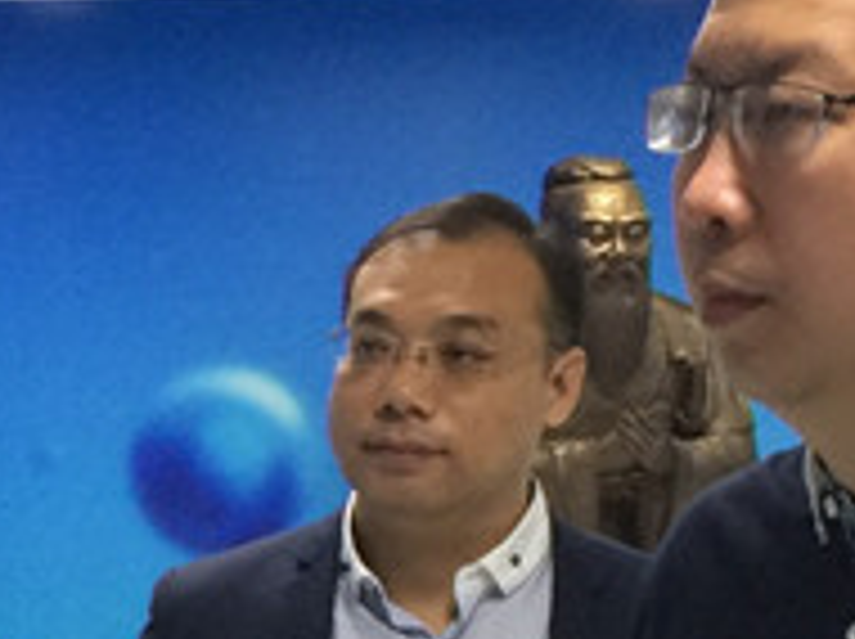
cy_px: 1024
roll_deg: +1.1
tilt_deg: -9.3
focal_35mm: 153
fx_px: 3774
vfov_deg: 9.4
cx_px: -405
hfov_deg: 12.3
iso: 64
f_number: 2.2
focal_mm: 4.15
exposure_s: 1/17
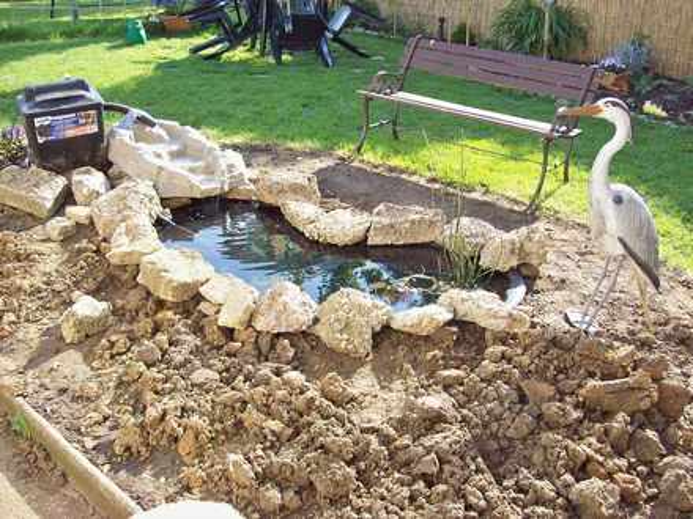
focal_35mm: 36
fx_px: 721
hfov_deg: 51.4
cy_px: 260
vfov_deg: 39.7
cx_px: 346
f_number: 2.7
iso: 200
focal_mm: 6
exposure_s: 1/961
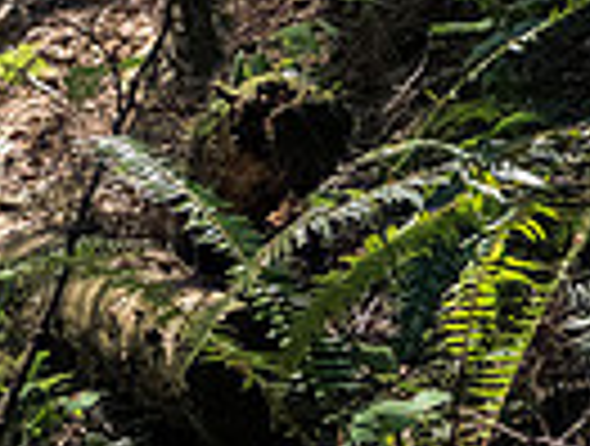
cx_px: -613
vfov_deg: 9.4
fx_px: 2564
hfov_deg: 11.7
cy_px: -399
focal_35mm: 150
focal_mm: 17
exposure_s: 1/1000
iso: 1600
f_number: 2.8
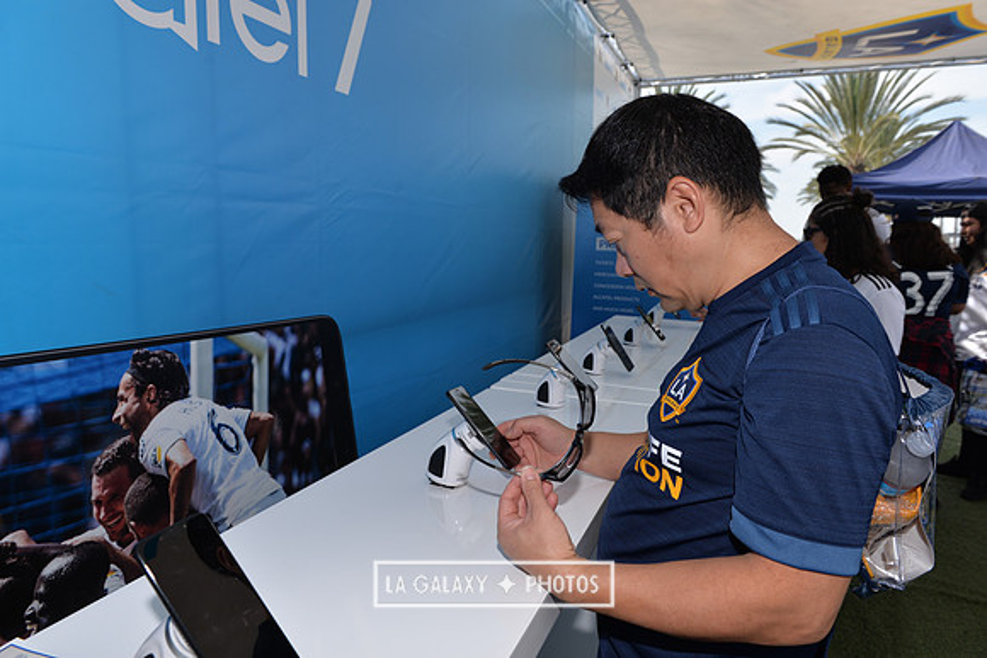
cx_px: 494
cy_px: 329
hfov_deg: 73.7
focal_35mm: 24
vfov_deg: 53.2
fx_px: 658
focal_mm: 24
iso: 100
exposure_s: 1/250
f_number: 7.1
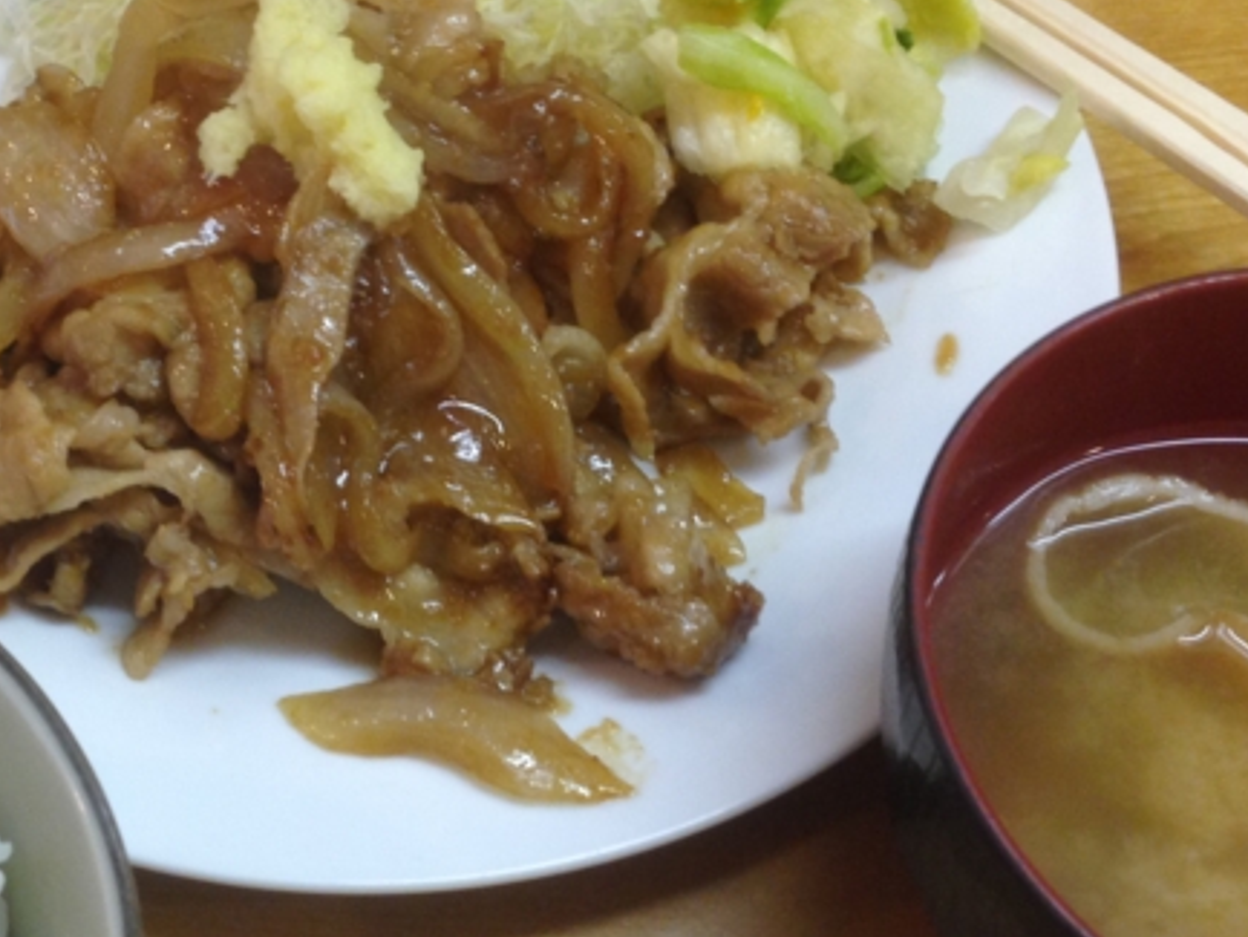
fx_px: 2200
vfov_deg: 24.0
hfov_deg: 31.3
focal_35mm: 61
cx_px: 372
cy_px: 588
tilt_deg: -57.6
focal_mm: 4.12
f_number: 2.4
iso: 100
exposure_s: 1/20
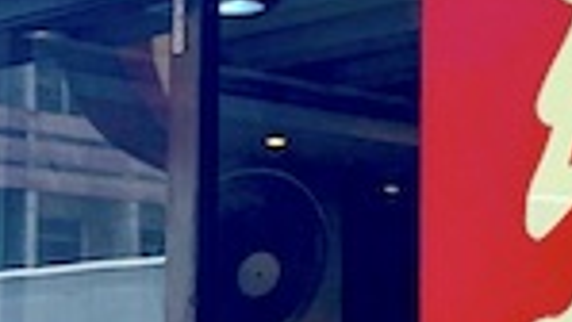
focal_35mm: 143
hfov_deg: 14.9
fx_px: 2170
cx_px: 77
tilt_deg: +9.7
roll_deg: -1.3
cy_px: 125
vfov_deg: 8.5
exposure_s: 1/429
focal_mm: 4.25
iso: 25
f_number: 1.8
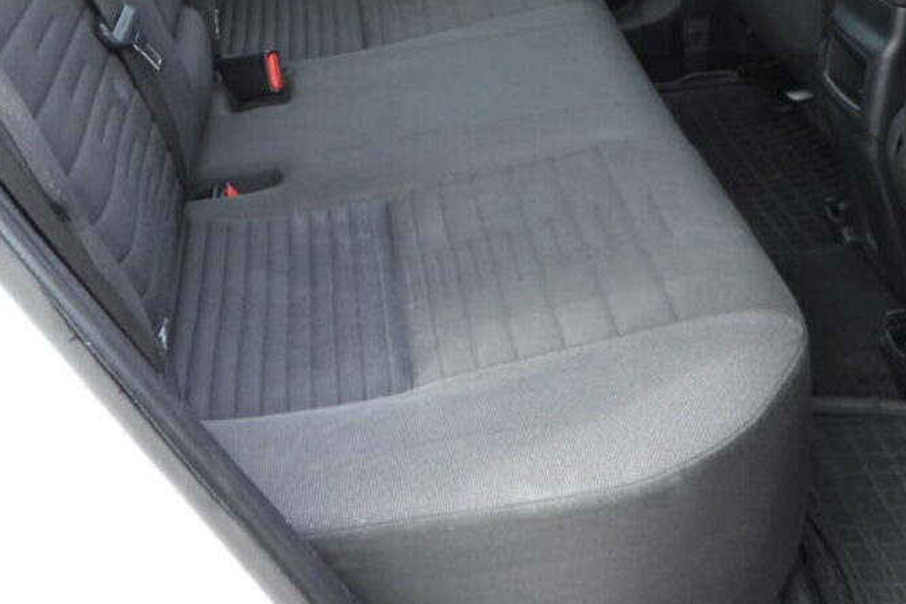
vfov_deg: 23.9
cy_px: -59
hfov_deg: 37.5
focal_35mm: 53
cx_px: 401
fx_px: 1333
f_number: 2.8
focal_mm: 4.3
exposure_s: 1/100
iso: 100
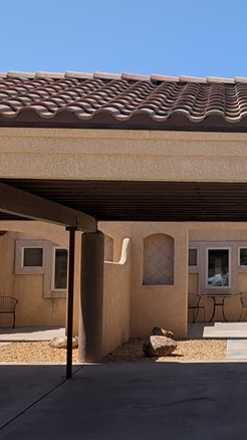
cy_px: 197
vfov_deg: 34.3
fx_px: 711
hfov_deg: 19.0
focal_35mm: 61
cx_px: 266
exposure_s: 1/1381
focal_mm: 6.9
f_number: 1.68
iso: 20
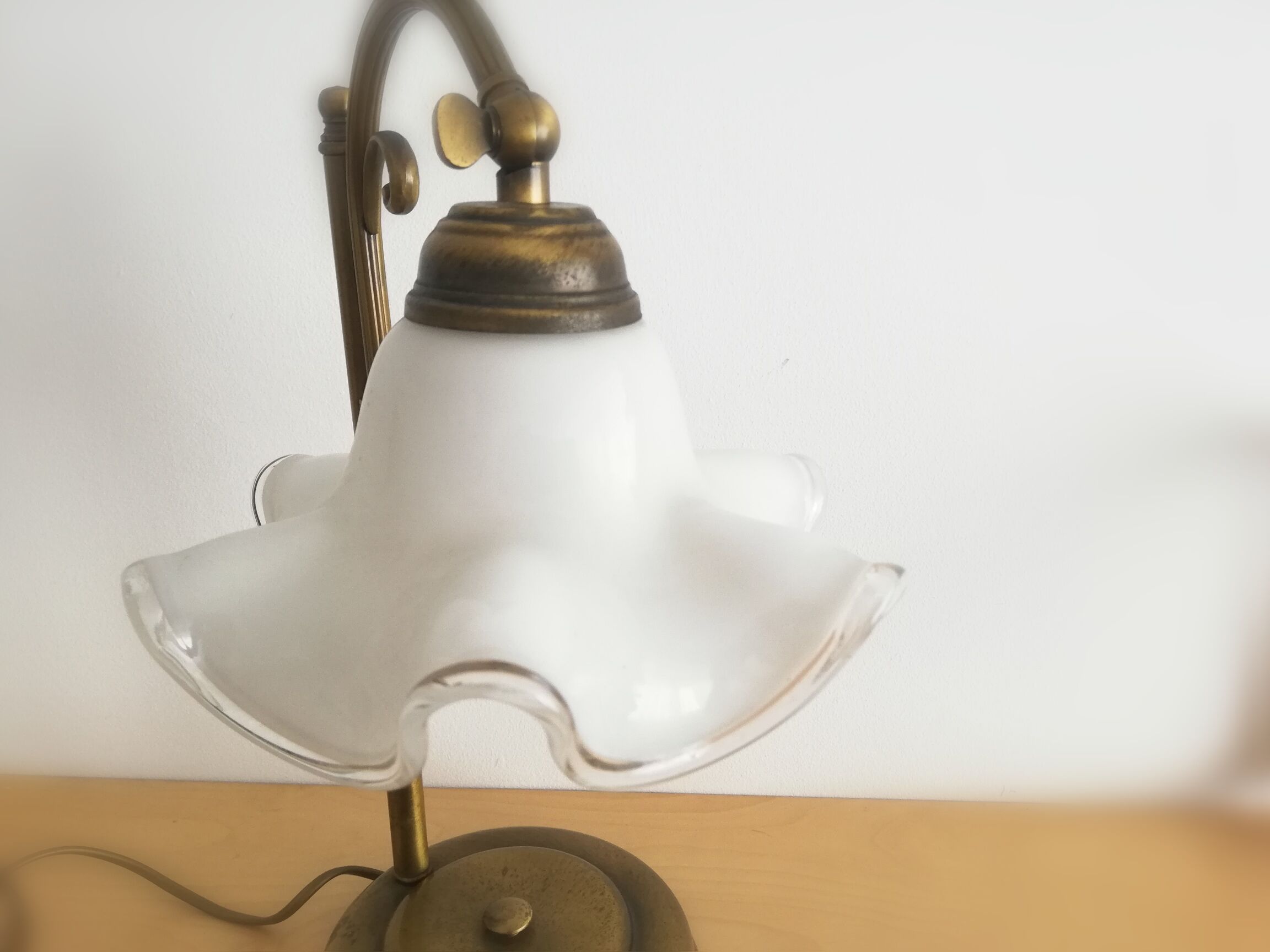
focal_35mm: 26
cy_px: 476
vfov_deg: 53.1
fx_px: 954
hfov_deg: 67.3
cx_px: 635
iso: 250
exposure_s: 1/33.3
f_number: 2.2
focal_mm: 3.81
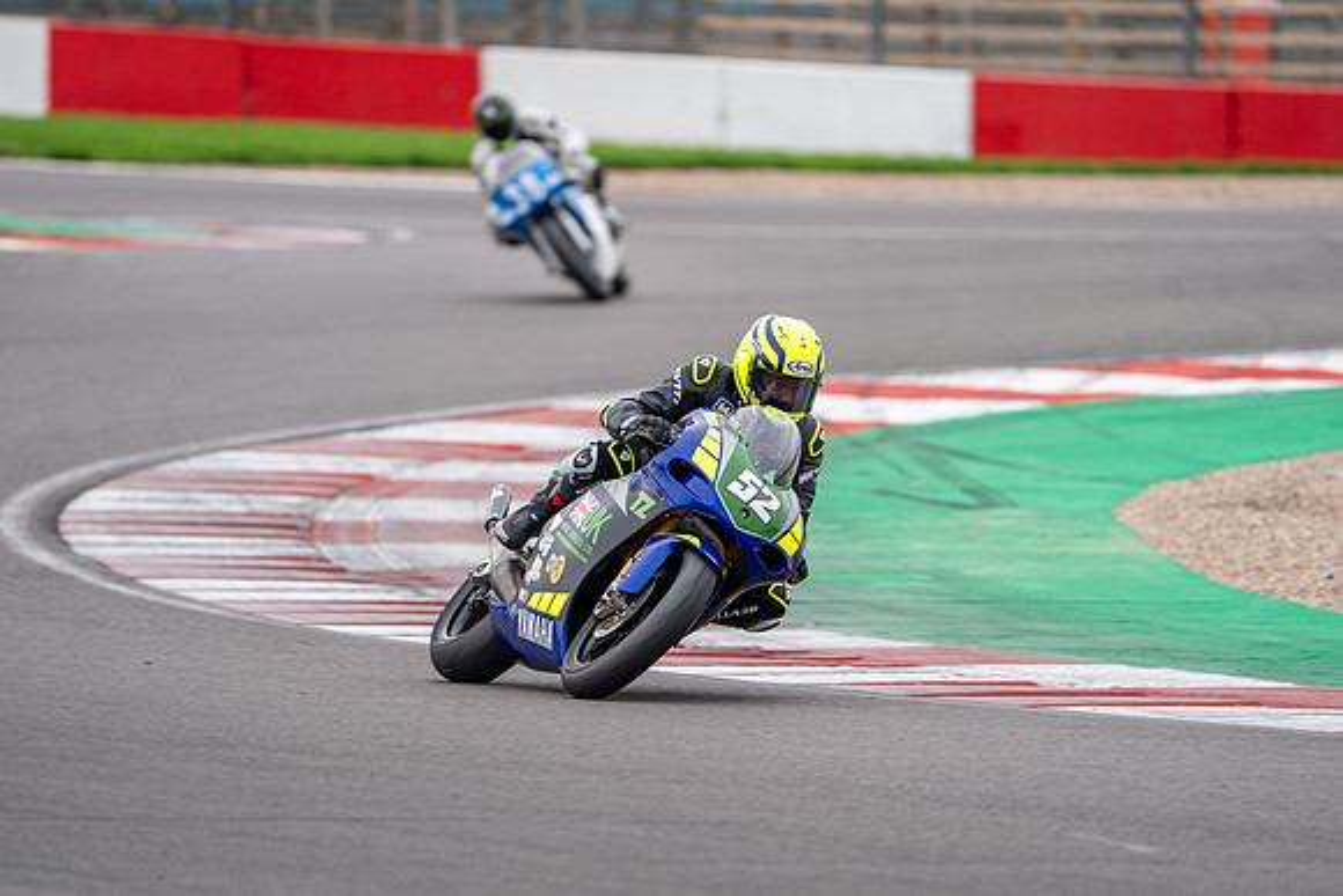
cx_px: 672
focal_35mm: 363
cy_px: 448
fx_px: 13558
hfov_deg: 5.7
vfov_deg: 3.8
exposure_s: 1/500
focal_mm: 363
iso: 200
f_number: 4.5
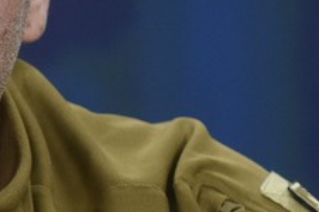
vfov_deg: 1.8
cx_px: -44
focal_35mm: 745
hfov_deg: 2.8
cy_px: 147
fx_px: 6592
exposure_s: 1/400
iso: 2000
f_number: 3.2
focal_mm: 120
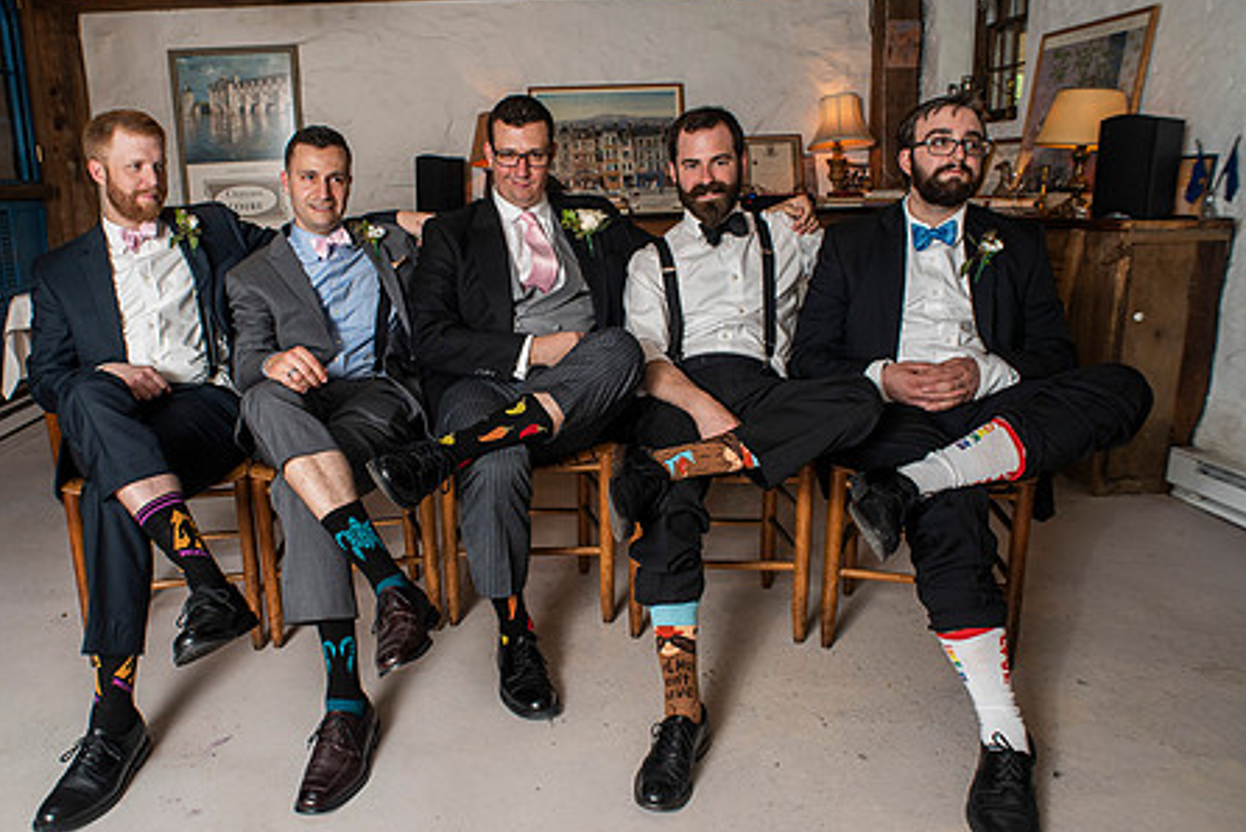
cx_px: 517
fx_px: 900
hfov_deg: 68.9
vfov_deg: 49.6
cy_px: 392
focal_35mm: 26
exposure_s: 1/80
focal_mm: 20
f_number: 4
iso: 640
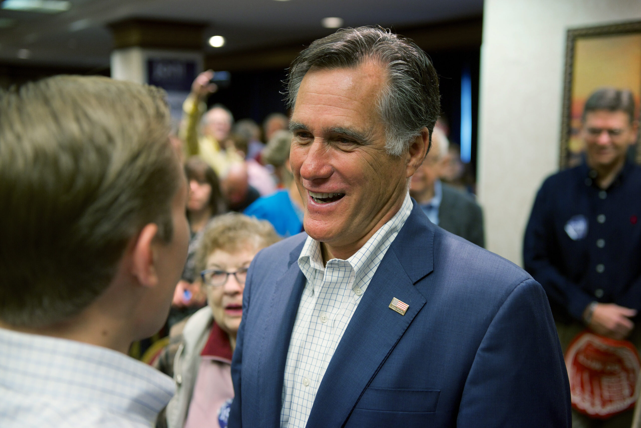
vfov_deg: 28.1
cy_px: 214
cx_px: 320
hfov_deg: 41.1
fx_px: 855
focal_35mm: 48
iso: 1600
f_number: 3.2
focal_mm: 48
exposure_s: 1/50
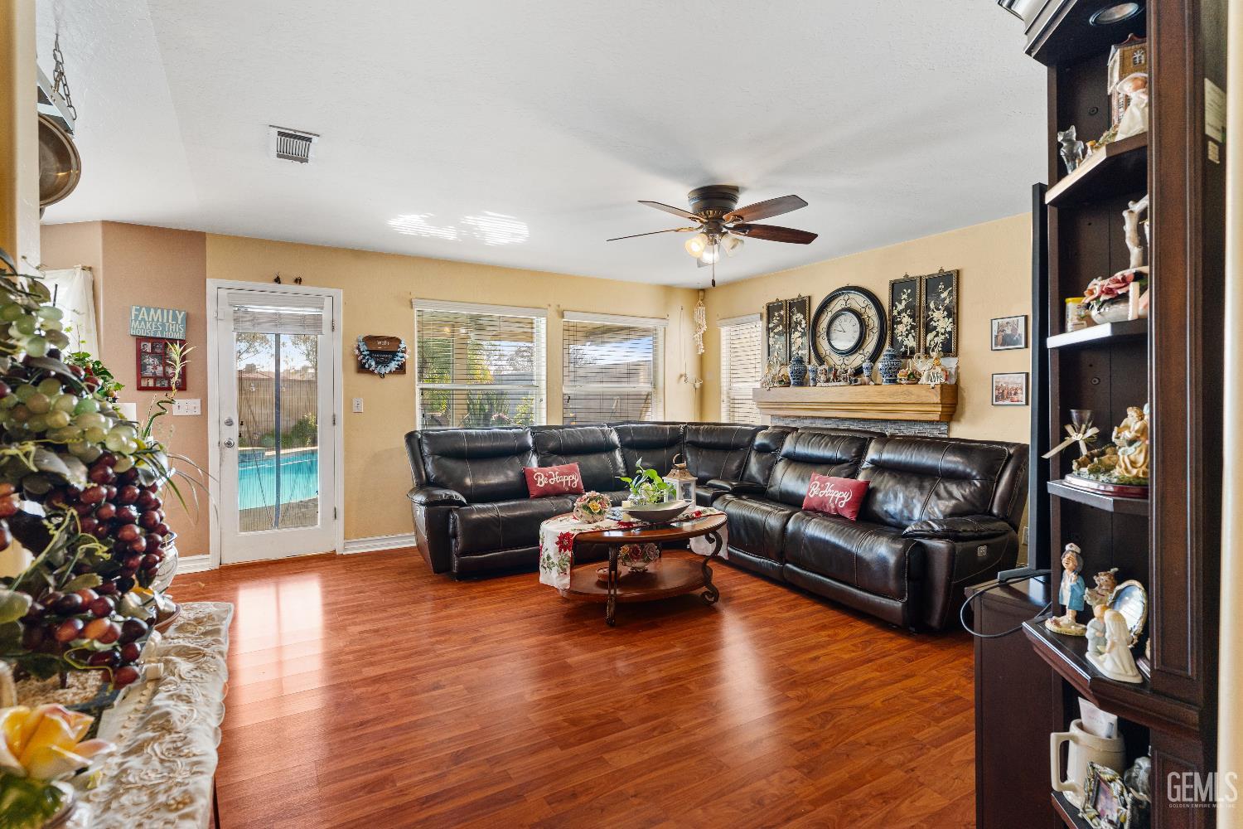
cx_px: 622
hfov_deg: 93.3
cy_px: 414
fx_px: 587
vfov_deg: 70.4
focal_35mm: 17
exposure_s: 1/2
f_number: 5.6
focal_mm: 17
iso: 400
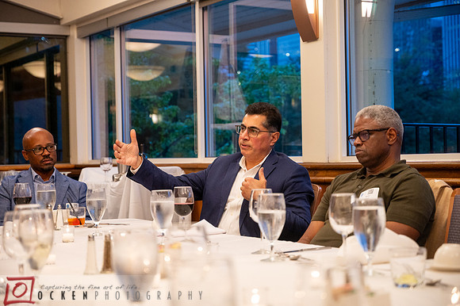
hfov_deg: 28.9
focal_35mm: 70
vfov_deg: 19.4
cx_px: 230
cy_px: 153
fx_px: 894
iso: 2000
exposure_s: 1/125
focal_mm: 70
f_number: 4
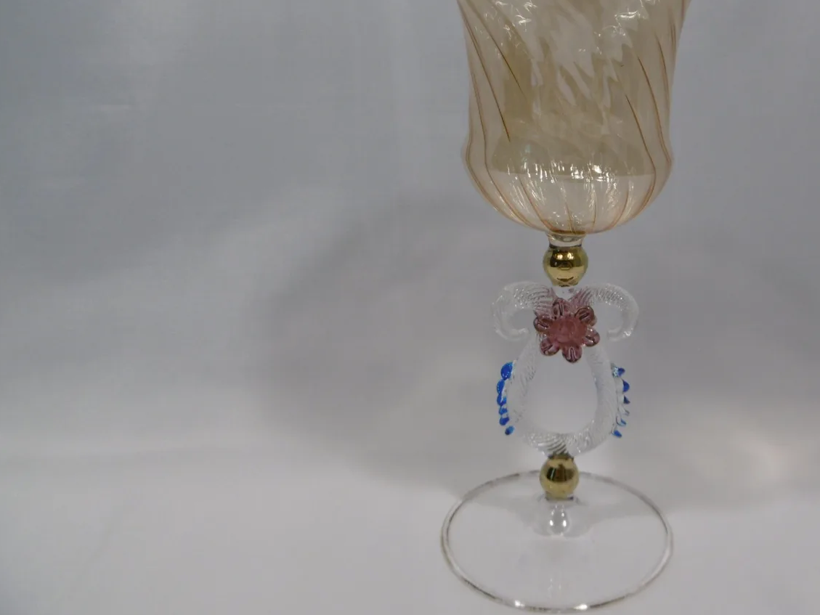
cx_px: 576
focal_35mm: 34
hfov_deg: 52.4
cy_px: 203
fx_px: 805
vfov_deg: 41.2
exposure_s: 1/40
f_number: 3.1
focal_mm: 4.3
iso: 100
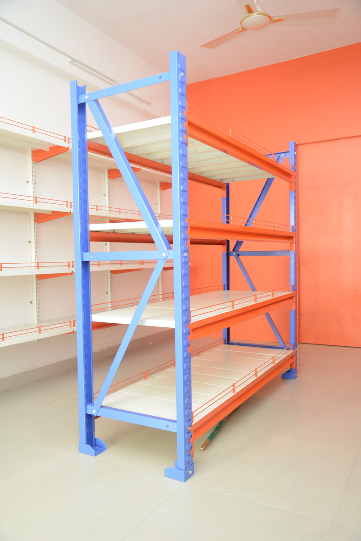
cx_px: 180
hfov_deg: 42.4
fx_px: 466
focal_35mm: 31
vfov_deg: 60.3
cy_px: 270
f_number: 5
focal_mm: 31
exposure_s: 1/20
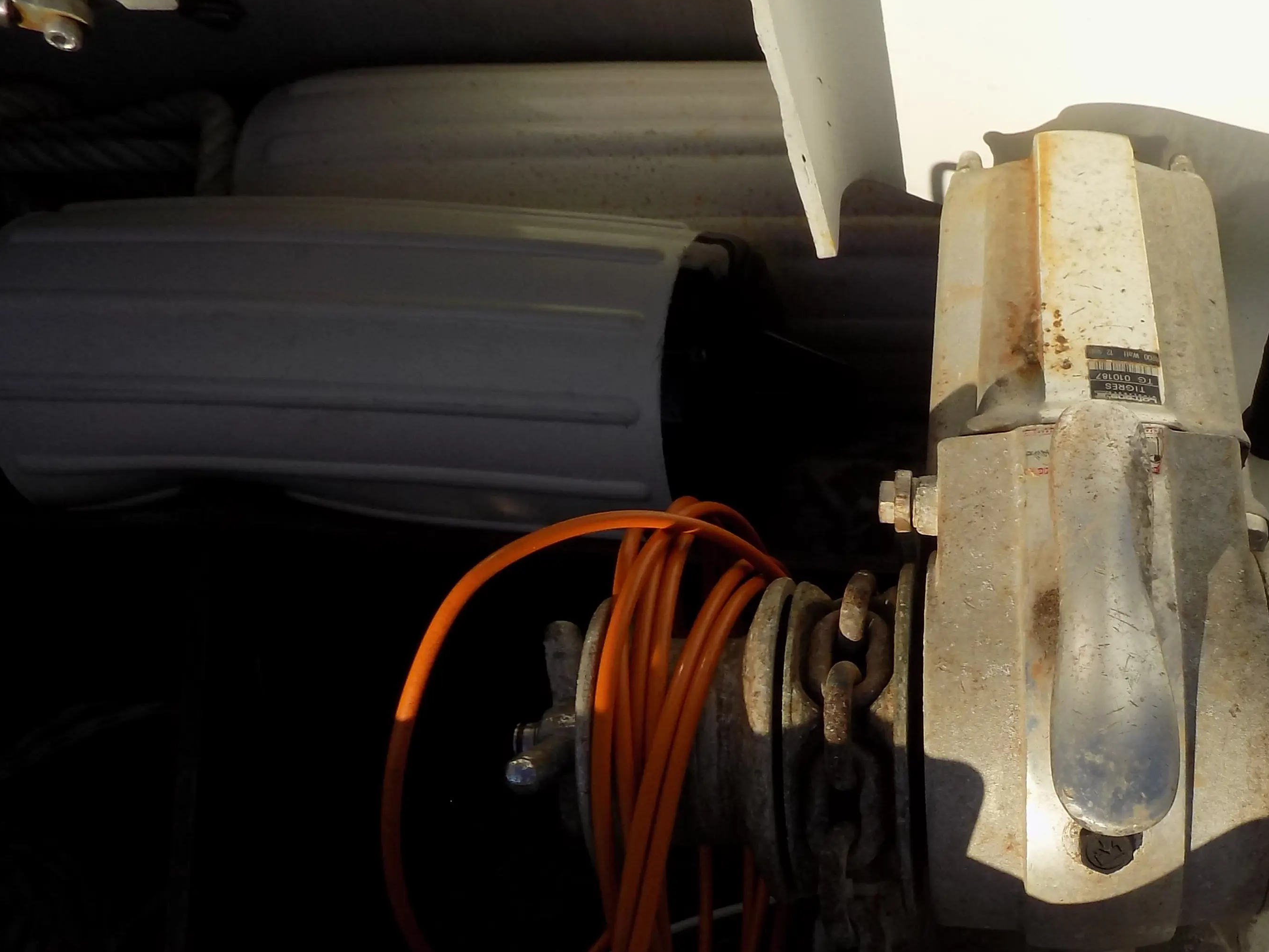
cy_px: 716
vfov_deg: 32.3
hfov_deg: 40.5
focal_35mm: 44
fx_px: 1613
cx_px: 1083
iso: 80
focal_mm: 4
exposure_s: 1/1500
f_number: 3.1
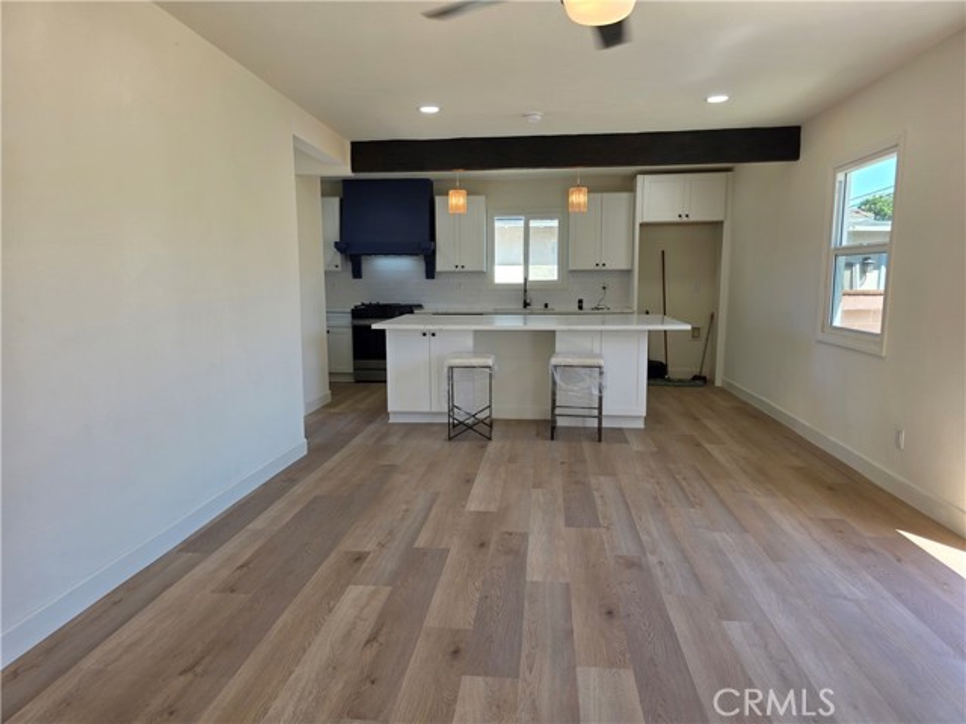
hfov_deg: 73.9
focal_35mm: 23
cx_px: 483
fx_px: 642
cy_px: 362
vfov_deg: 58.9
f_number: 1.7
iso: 25
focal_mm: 6.3
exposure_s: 1/120
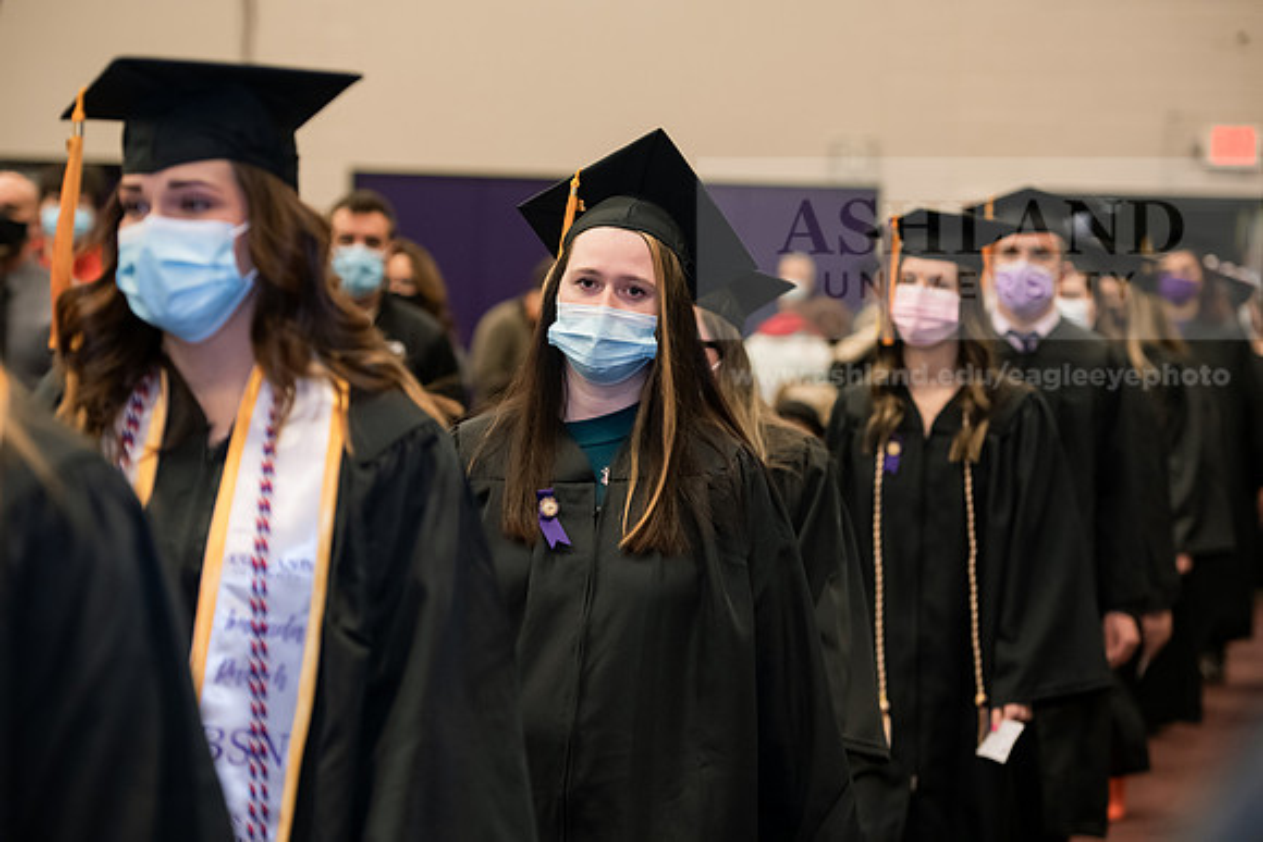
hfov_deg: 19.5
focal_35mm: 105
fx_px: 3684
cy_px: 421
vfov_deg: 13.0
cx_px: 632
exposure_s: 1/200
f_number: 3.5
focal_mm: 105
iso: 1600
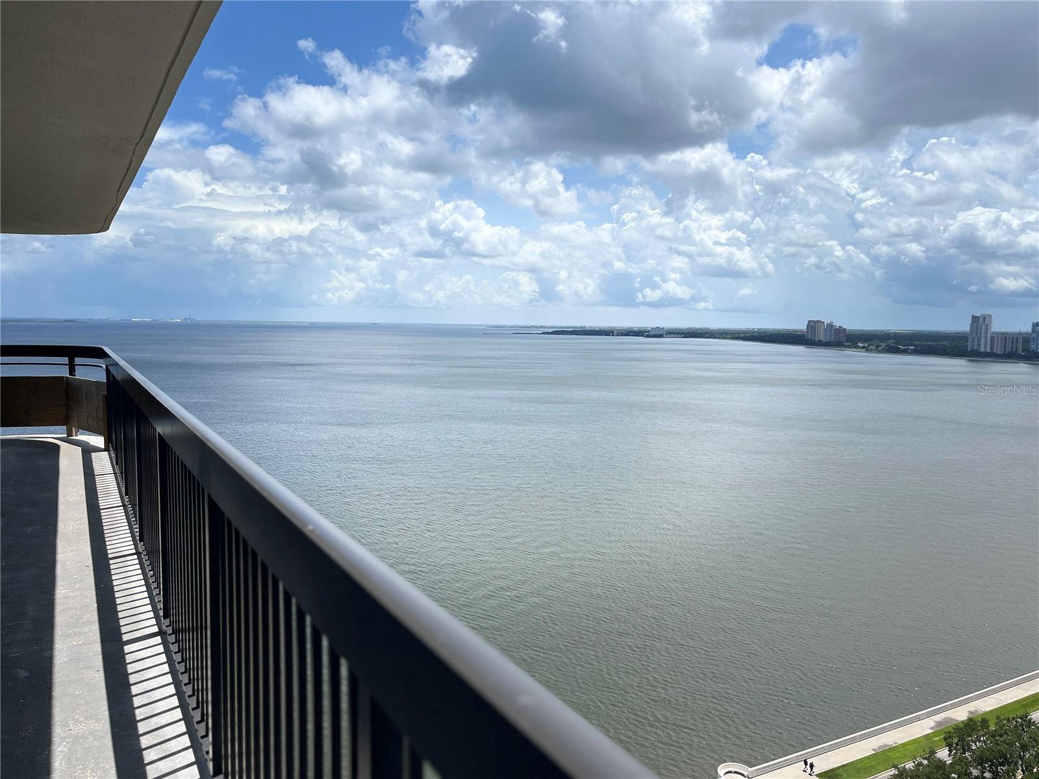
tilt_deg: -5.6
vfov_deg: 53.1
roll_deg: +0.9
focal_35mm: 26
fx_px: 780
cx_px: 520
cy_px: 390
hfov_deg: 67.3
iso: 50
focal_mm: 5.1
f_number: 1.6
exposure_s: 1/6173
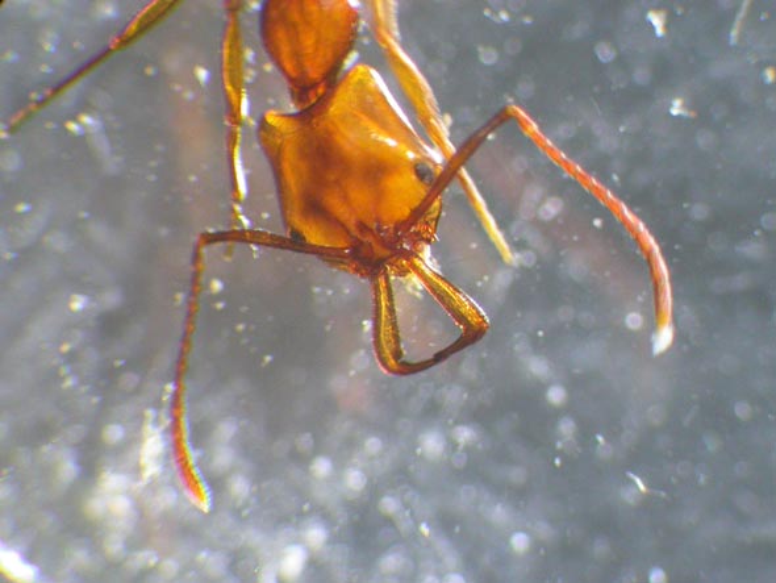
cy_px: 292
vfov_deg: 26.1
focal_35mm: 56
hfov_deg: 34.3
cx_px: 388
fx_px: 1256
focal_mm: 11.6
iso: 400
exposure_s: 1/2.5
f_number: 3
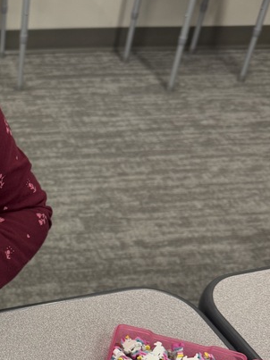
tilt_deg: -38.9
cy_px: 267
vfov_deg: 31.2
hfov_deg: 22.1
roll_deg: -1.3
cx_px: -58
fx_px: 635
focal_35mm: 61
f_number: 1.78
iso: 125
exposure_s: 1/60
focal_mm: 6.76
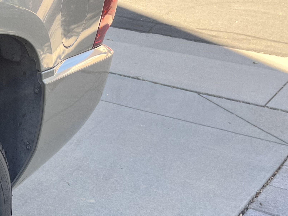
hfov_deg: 26.9
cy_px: 198
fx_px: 541
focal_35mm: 65
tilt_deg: -31.8
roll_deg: -1.4
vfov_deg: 22.0
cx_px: -43
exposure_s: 1/263
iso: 50
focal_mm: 5.1
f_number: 1.6
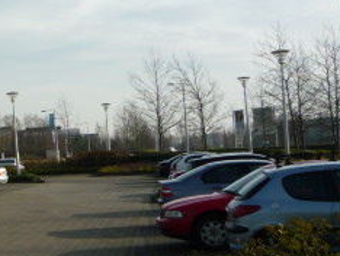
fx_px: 806
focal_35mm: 82
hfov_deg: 21.2
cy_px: 112
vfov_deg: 18.0
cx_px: -124
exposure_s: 1/400
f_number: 5.6
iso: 100
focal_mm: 5.2
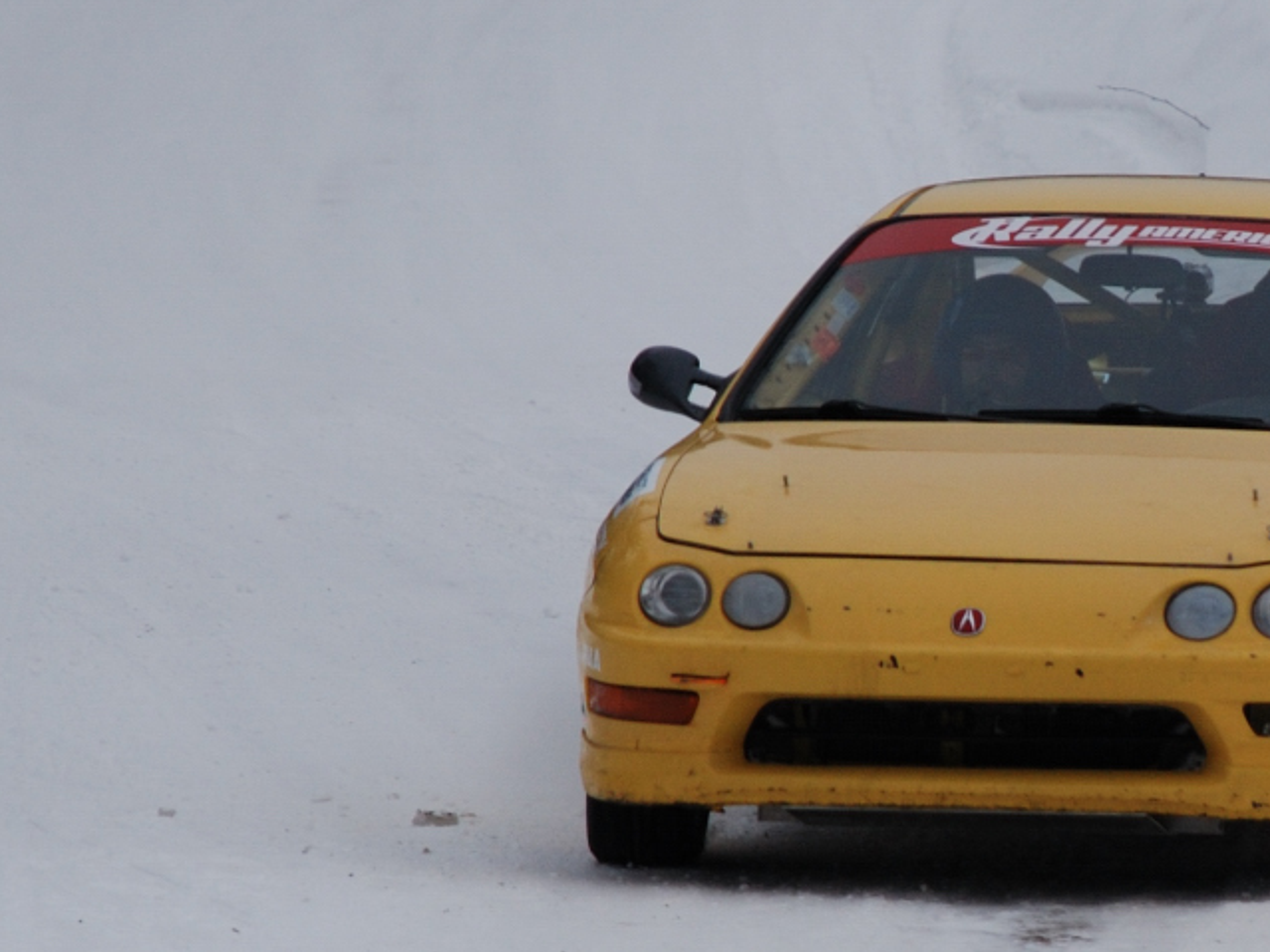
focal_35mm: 625
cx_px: 1189
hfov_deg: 3.2
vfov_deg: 2.4
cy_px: 595
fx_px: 22909
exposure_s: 1/200
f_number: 5.6
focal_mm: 135
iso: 200
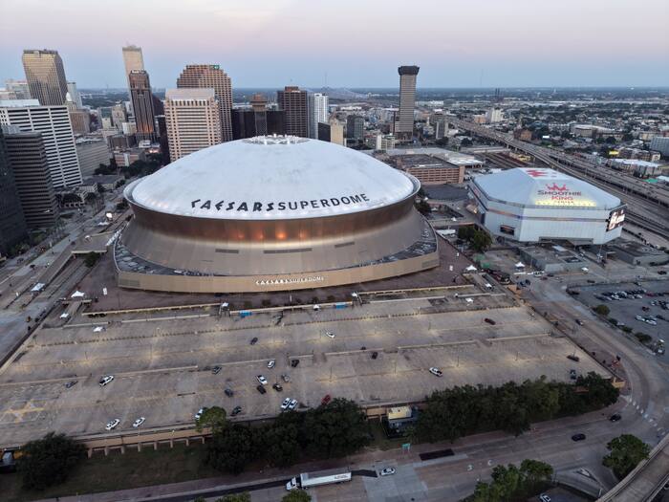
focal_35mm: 24
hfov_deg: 71.6
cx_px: 334
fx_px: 464
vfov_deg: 56.8
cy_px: 251
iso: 120
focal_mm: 8.7
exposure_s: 1/80
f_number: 1.8
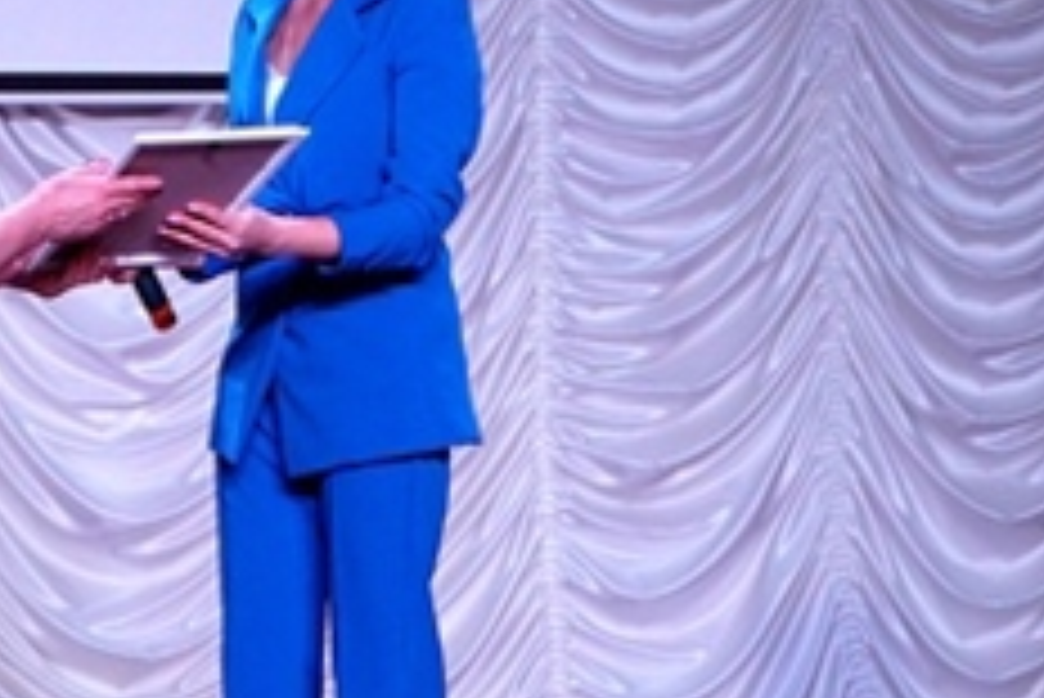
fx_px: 4498
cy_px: 126
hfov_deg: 12.8
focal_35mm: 155
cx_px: -292
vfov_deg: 8.8
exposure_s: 1/160
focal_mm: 32
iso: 400
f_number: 4.5
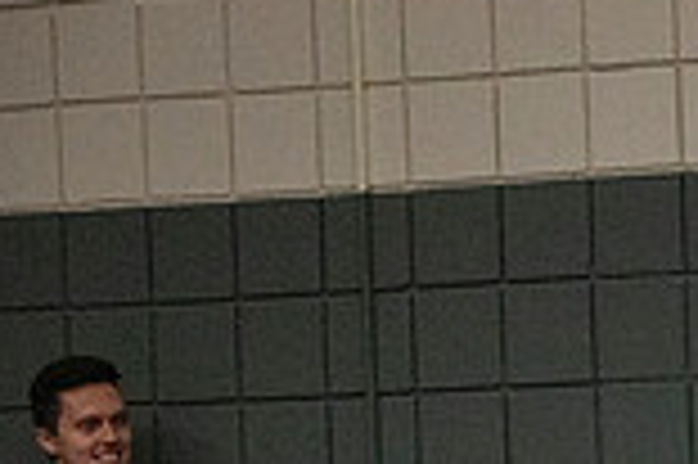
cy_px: 624
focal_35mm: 262
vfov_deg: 5.2
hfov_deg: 7.6
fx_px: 5074
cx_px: 1211
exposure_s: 1/500
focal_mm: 70
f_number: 4
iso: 10000
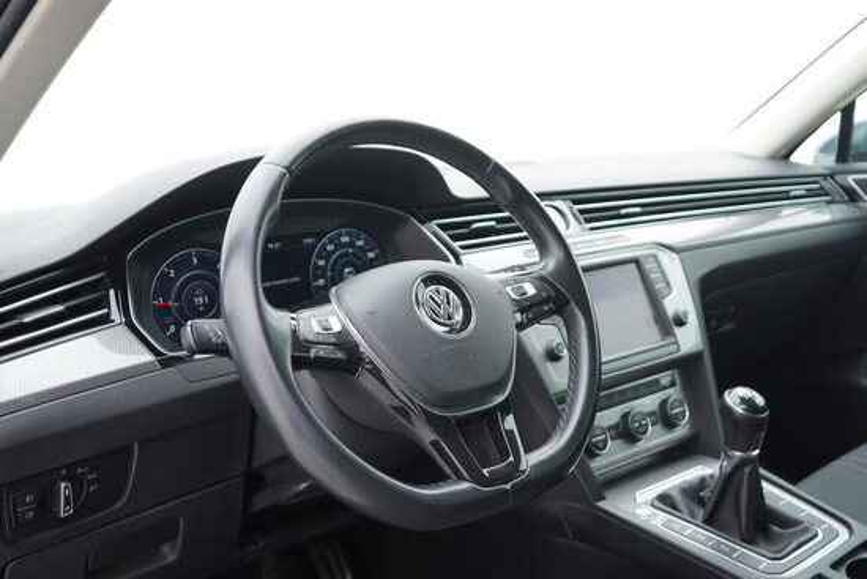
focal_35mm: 36
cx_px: 434
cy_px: 290
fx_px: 867
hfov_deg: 53.1
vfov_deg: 36.9
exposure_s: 1/40
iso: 200
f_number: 2.8
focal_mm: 24
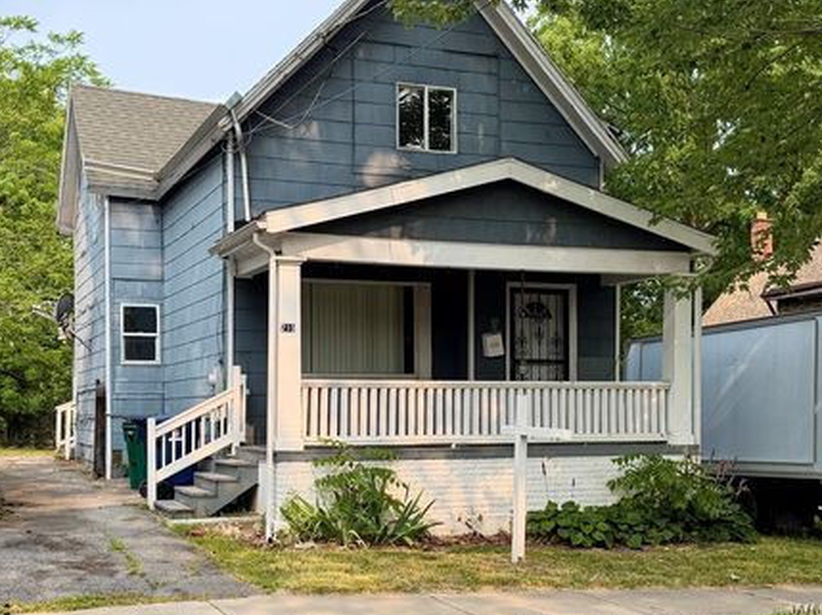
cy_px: 267
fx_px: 664
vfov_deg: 49.5
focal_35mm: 28
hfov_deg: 63.5
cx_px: 408
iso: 100
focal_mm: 6.76
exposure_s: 1/1493
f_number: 1.78
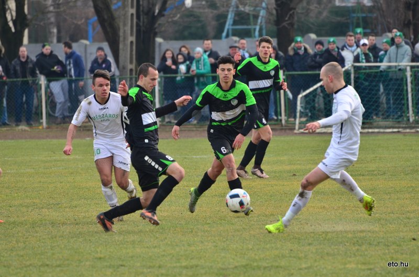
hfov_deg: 5.1
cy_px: 138
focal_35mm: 405
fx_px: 4704
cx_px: 210
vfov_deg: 3.4
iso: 640
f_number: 5.6
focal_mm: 270
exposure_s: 1/1000
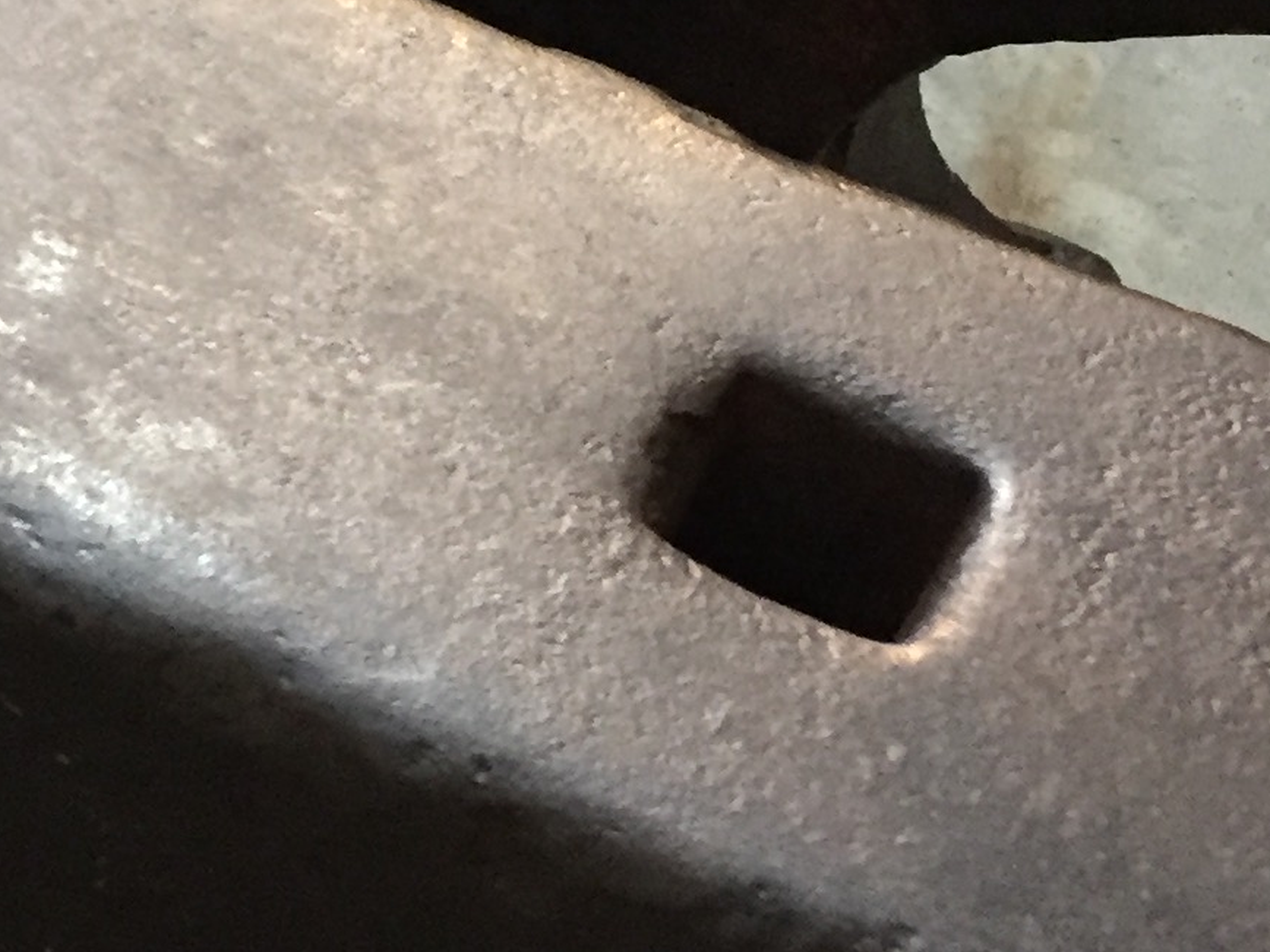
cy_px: 7
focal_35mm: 109
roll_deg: -10.7
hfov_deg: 17.6
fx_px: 3999
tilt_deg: -41.4
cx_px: -7
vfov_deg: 13.4
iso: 500
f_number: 2.2
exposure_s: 1/15
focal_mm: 4.15
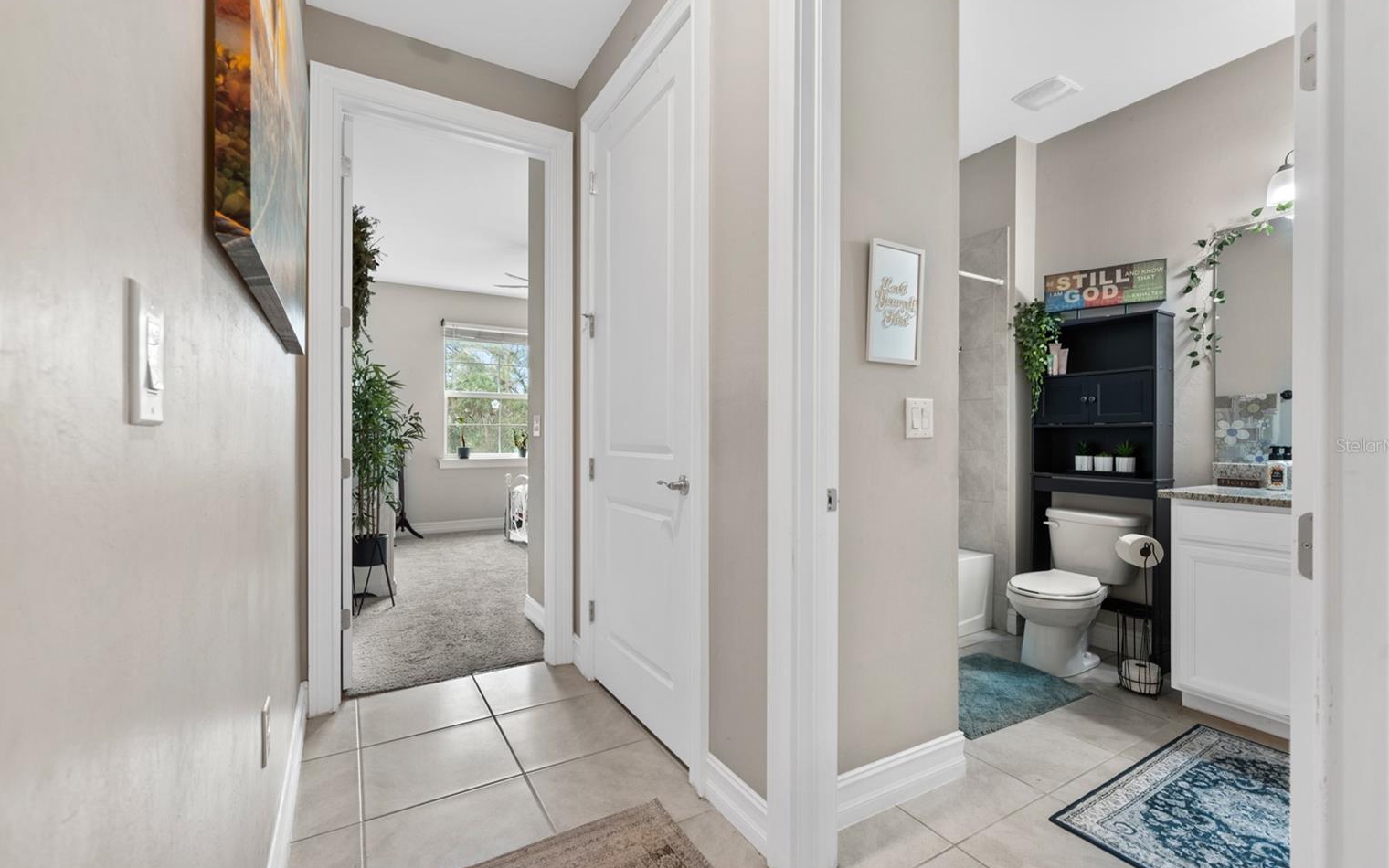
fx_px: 568
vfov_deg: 74.8
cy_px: 445
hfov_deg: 101.5
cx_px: 686
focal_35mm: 15
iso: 200
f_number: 8
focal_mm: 14
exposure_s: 1
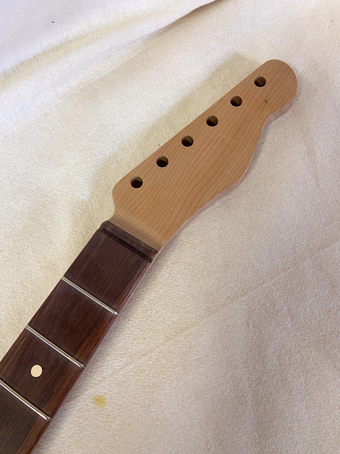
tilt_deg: -74.5
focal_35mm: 26
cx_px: 170
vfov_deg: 67.3
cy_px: 227
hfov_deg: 53.1
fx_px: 341
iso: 125
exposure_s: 1/60
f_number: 1.8
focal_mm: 4.25
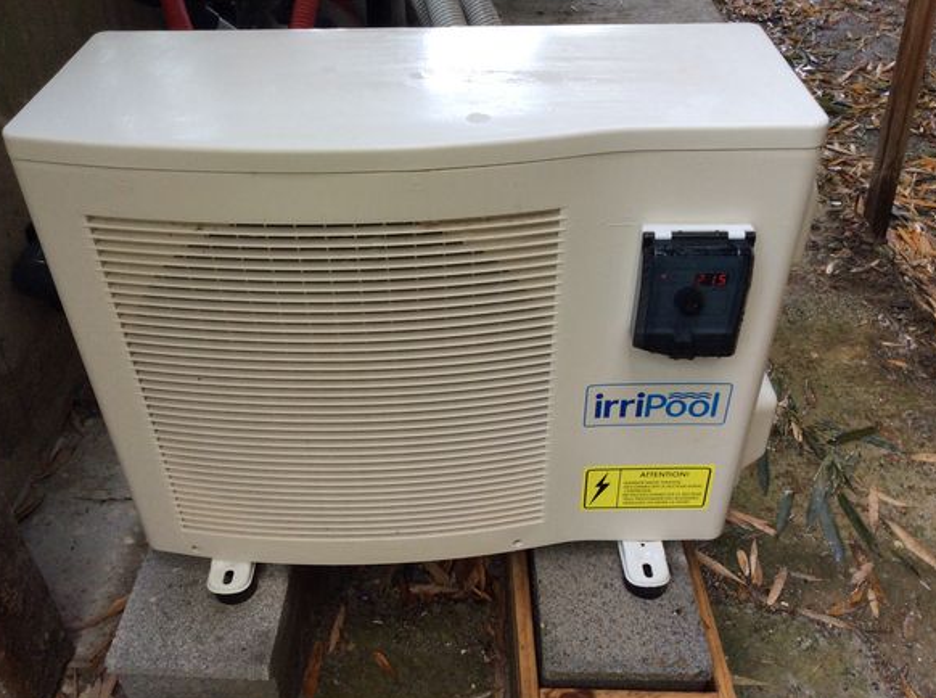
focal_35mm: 33
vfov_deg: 42.8
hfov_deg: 55.4
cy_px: 359
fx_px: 890
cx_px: 462
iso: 50
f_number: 2.4
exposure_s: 1/100
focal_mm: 3.3
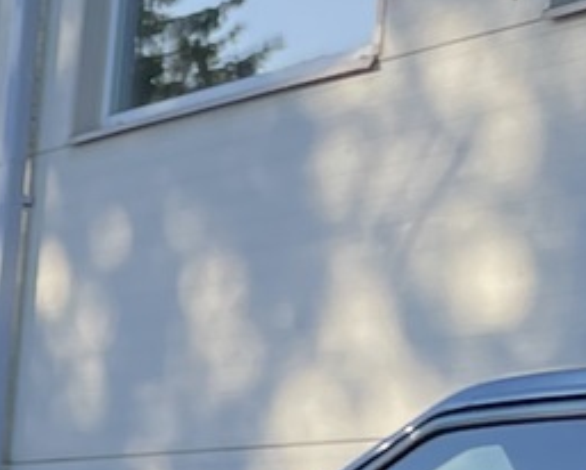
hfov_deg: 9.4
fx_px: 2742
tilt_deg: -10.8
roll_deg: -0.2
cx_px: -1208
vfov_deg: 8.9
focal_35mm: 158
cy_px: 1107
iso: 32
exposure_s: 1/532
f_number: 1.6
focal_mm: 4.2
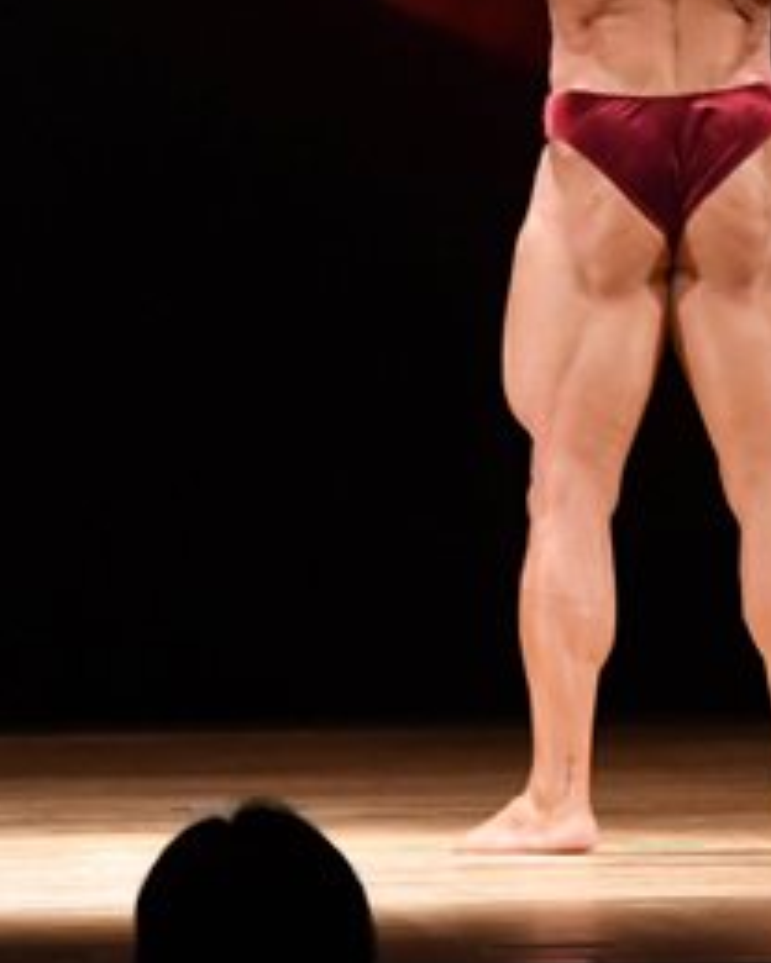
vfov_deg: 3.4
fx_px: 16116
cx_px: 658
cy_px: 181
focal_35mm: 565
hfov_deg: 2.7
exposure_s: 1/400
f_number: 5.6
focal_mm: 135
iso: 4000
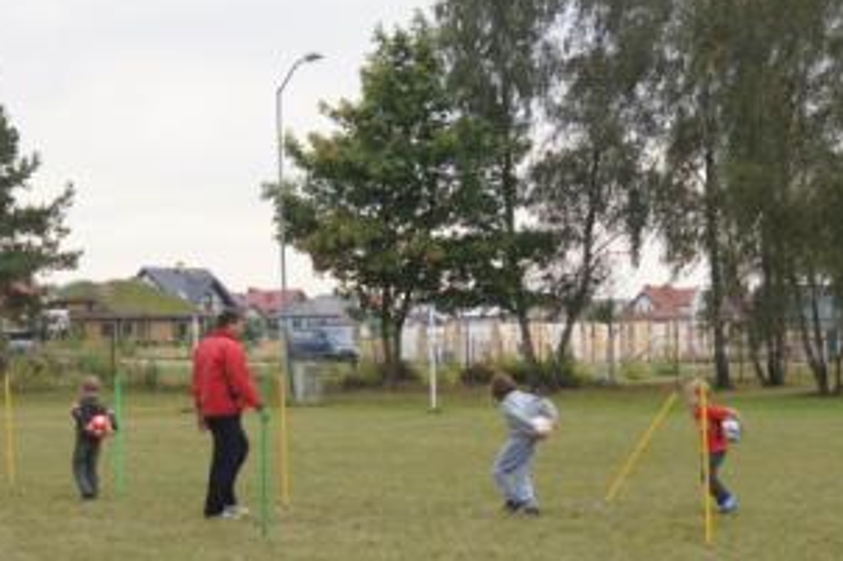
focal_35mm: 89
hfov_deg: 22.9
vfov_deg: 15.3
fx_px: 2083
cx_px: 382
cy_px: 399
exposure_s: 1/160
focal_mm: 40
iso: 100
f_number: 5.6
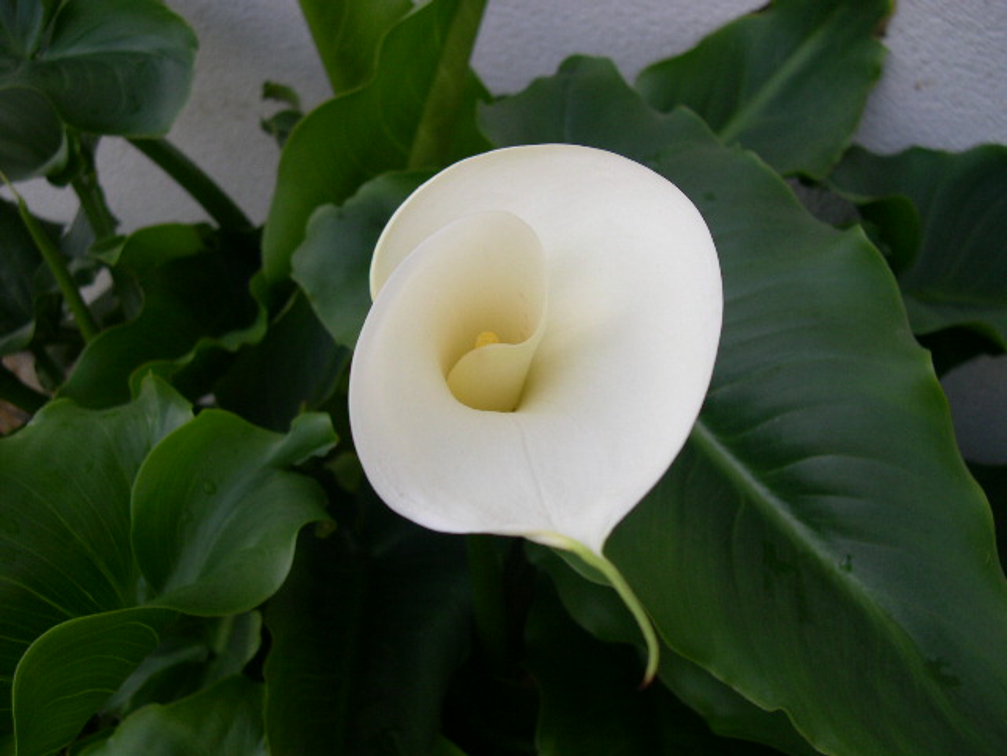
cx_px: 504
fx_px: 1105
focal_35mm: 38
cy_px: 378
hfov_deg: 49.0
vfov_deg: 37.7
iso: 100
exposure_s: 1/337
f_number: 2.8
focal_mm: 8
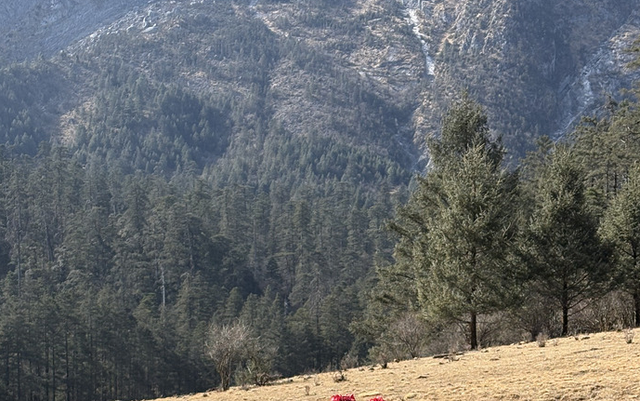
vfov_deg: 13.1
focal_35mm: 96
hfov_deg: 21.6
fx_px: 1675
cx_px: 295
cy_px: 537
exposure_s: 1/1799
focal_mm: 5.96
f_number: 1.6
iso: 50
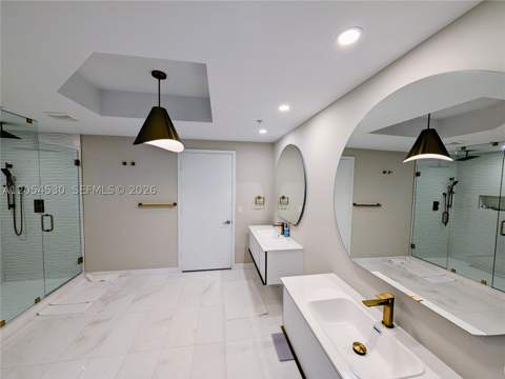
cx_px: 252
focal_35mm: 12
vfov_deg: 94.5
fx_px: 175
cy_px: 190
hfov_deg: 110.5
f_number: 1.7
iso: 47
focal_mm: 2.02
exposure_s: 1/125
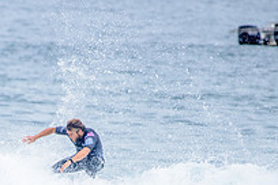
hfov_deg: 1.4
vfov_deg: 1.0
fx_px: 10996
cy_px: 217
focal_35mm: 1424
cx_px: 1
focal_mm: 500
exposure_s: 1/2000
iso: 400
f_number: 5.6
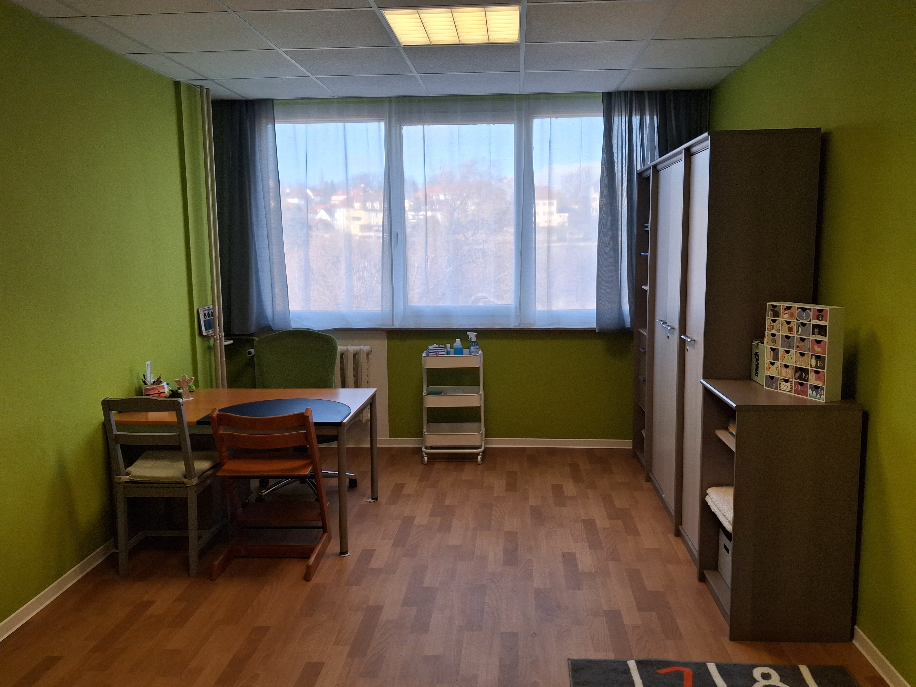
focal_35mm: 27
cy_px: 344
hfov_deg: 65.3
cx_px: 458
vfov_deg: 51.4
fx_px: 714
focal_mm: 4
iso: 40
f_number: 1.8
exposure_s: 1/100
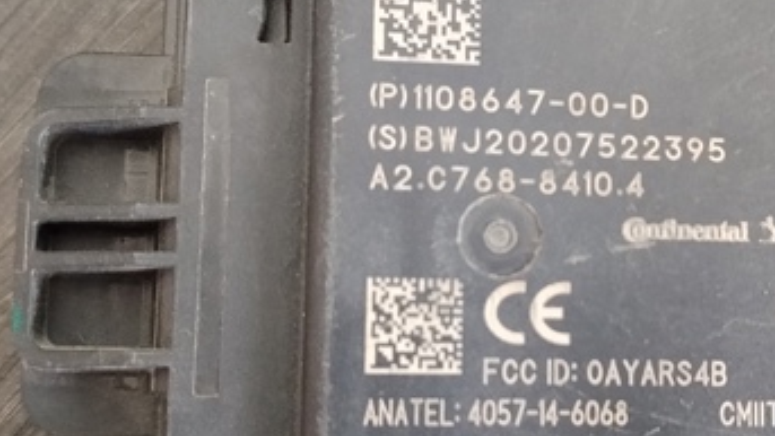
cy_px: 224
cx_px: 558
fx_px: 1213
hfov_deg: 34.9
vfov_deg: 20.4
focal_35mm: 59
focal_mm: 4.22
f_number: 1.8
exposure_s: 1/25
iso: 800
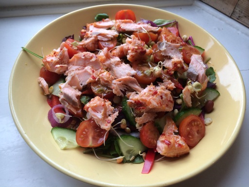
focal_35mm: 30
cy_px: 94
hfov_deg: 60.0
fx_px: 216
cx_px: 124
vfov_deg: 46.8
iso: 64
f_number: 2.2
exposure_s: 1/120
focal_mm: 4.12
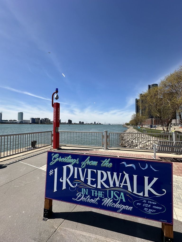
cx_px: 91
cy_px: 121
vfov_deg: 102.1
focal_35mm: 14
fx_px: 98
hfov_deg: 85.7
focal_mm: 2.22
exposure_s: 1/2959
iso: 50
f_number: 2.2
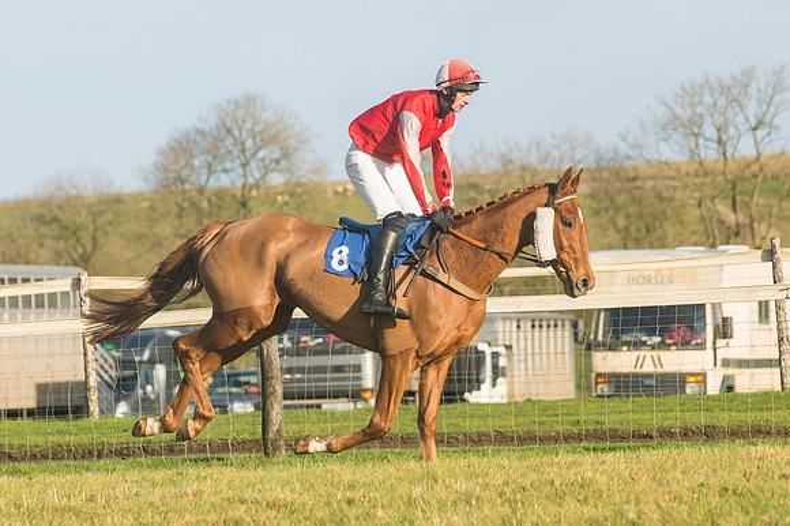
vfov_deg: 5.4
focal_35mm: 255
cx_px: 395
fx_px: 5592
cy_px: 263
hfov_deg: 8.1
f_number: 5
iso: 400
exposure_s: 1/5000
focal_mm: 170
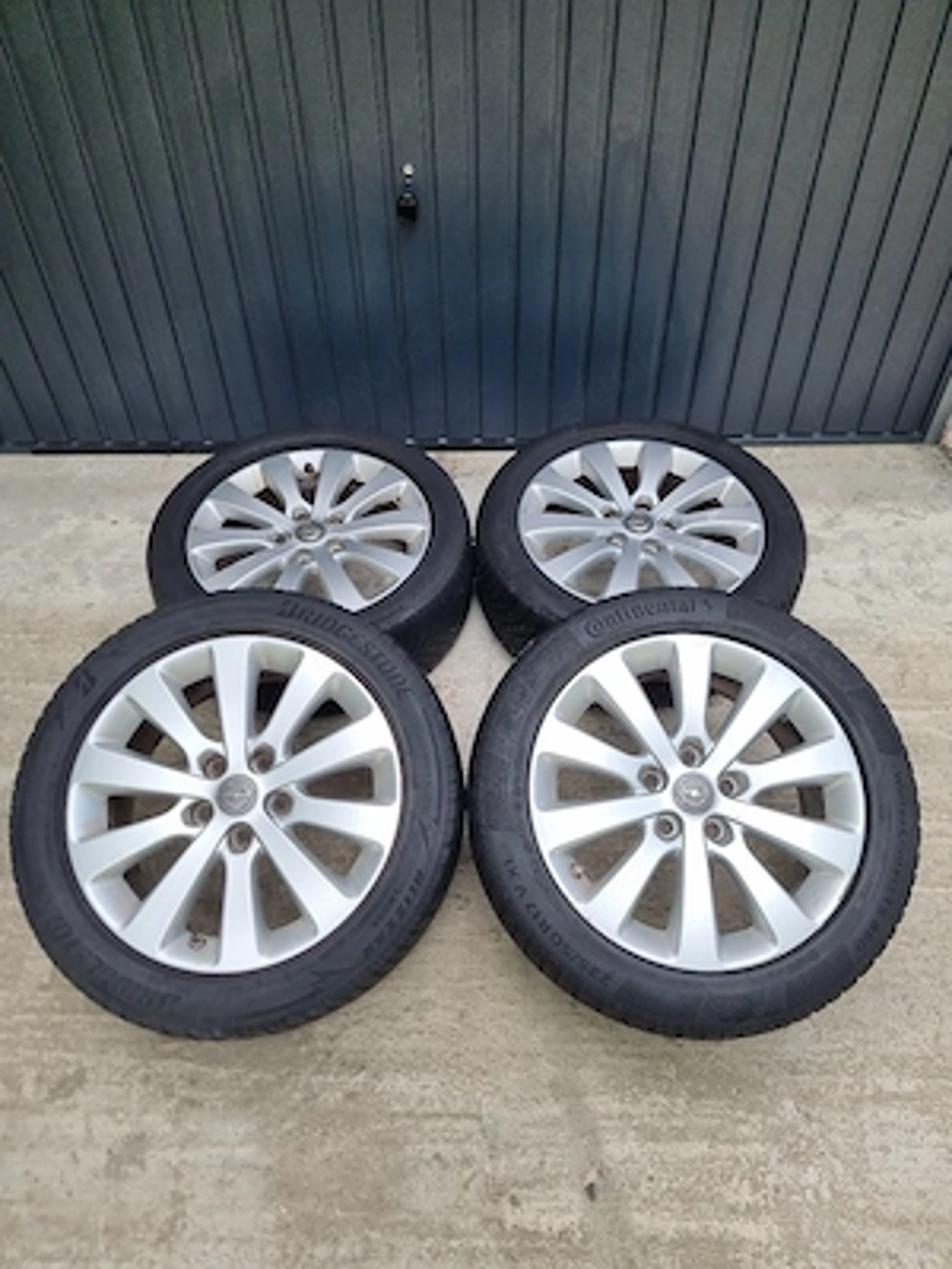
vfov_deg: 71.6
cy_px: 634
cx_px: 476
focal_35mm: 24
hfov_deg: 56.8
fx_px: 880
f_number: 1.8
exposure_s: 1/256
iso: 50
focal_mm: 6.7
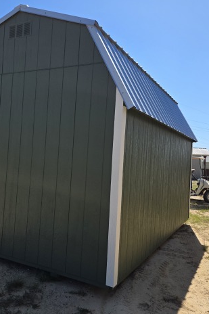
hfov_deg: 39.8
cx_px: 84
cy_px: 154
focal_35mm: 33
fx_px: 288
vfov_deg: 57.2
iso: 80
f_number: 1.7
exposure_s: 1/6150
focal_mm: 6.3
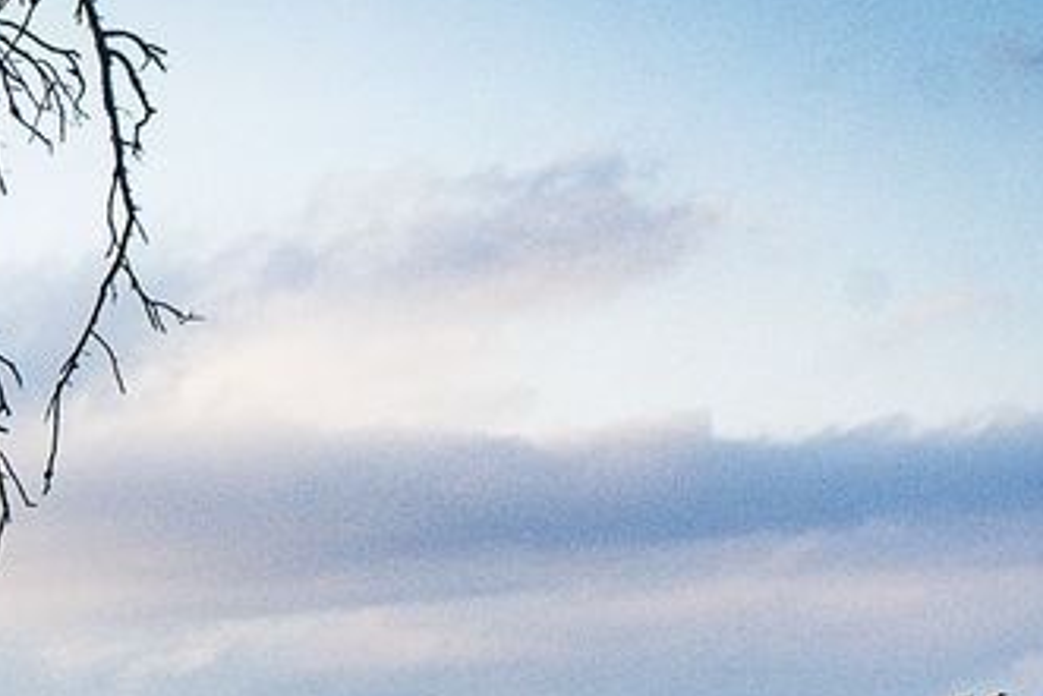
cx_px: 28
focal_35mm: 142
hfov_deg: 14.2
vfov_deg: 9.5
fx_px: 4116
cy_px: 921
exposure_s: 1/640
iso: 2000
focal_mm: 47
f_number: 5.6
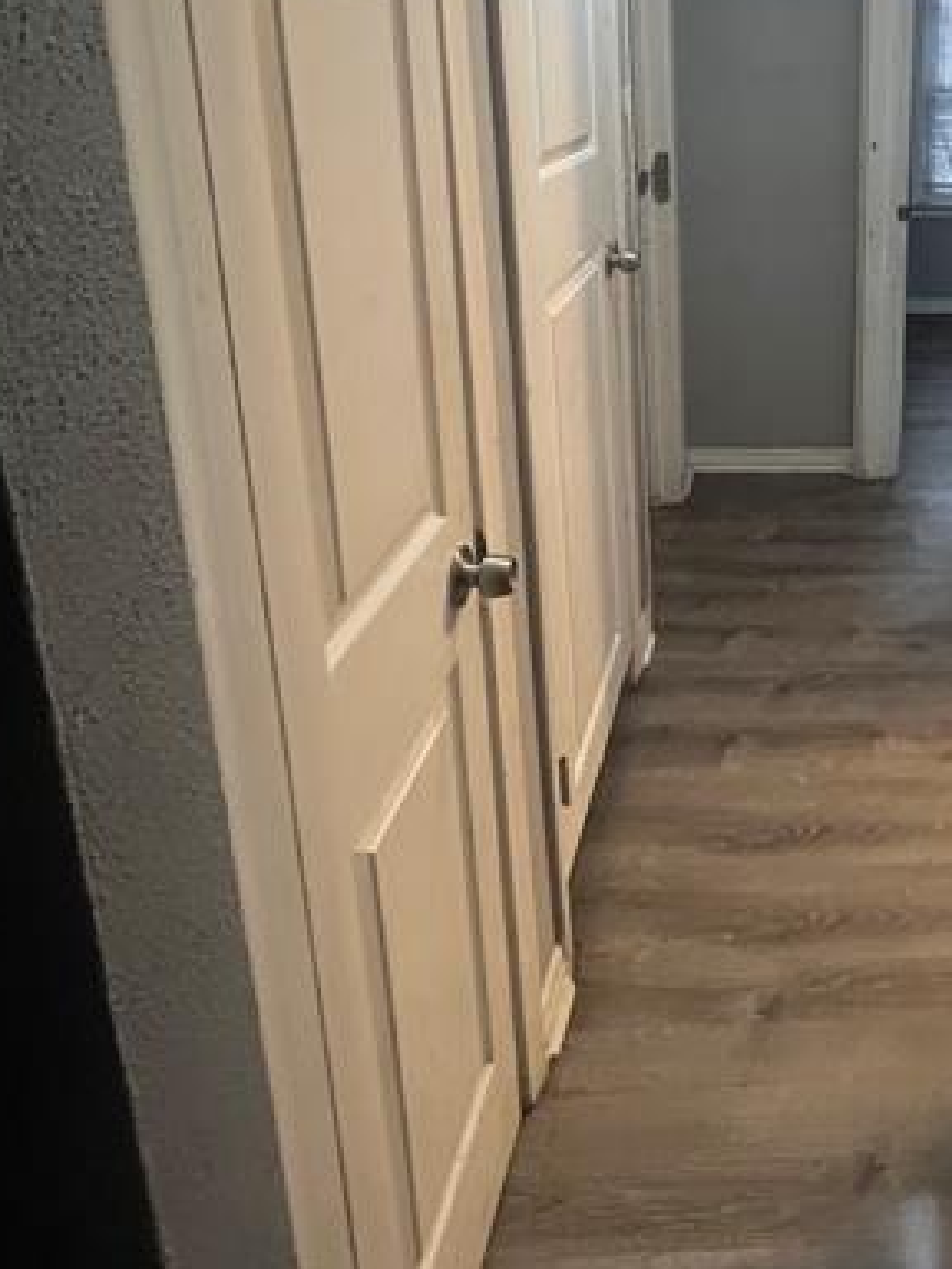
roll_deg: -3.0
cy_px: 327
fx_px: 953
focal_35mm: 26
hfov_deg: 47.8
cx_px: 853
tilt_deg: -9.8
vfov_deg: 63.6
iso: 250
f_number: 1.8
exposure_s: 1/60
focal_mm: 1.57
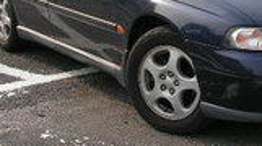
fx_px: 714
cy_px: 11
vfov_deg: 11.6
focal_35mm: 103
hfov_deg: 20.6
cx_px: 195
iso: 50
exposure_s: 1/348
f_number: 4
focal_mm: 5.8
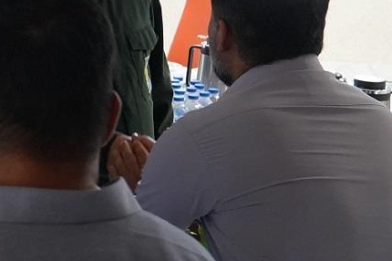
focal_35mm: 136
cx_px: -440
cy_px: 26
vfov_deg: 10.0
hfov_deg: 12.8
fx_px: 1480
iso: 3200
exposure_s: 1/160
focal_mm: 28
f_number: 4
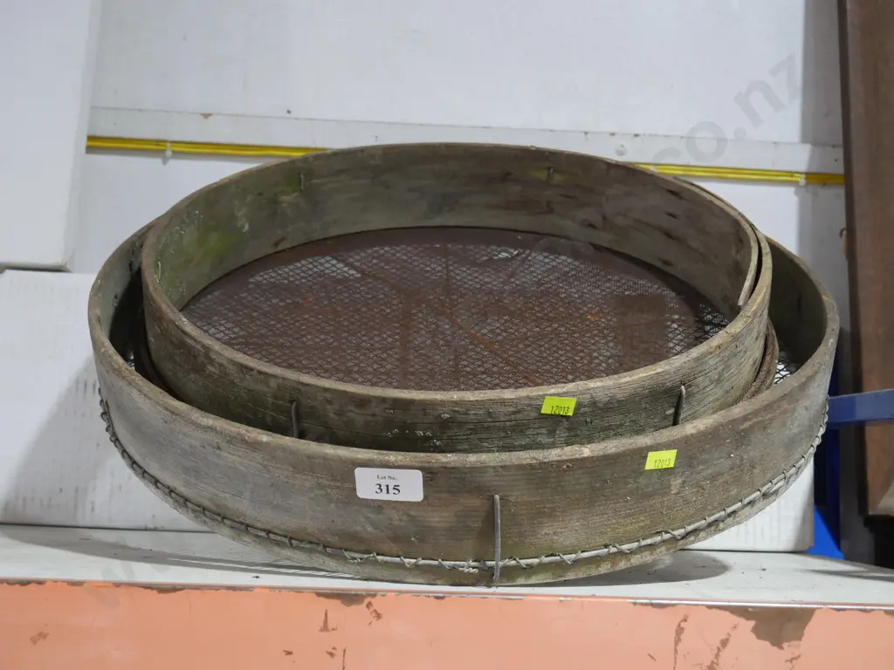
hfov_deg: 46.8
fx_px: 1033
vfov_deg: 36.0
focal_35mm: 40
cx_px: 447
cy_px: 335
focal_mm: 20
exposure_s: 1/60
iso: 1250
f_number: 4.5
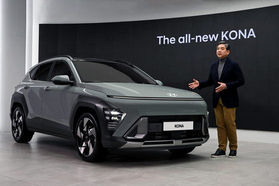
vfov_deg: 27.0
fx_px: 387
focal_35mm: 50
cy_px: 93
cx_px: 140
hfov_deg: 39.6
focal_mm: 50
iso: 2000
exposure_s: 1/400
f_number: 7.1
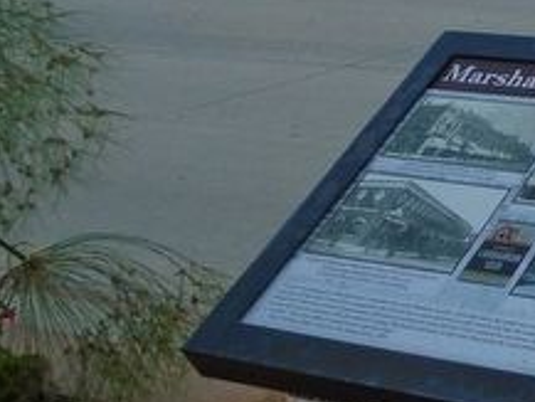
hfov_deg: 17.8
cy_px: 91
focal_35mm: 96
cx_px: 858
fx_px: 1485
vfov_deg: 15.3
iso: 100
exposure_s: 1/125
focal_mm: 4.6
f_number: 3.2
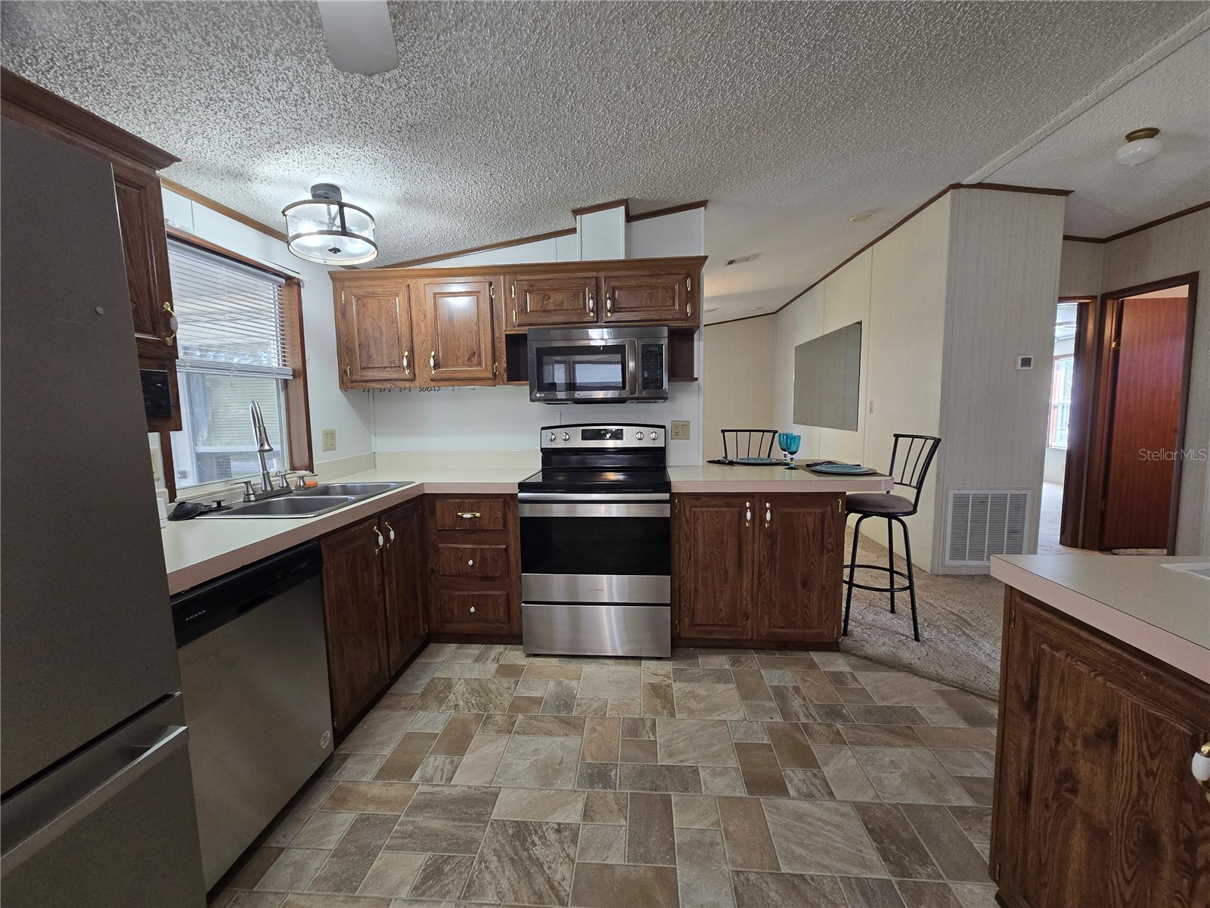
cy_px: 454
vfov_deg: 89.9
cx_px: 605
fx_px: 454
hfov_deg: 106.2
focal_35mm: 13
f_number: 2.2
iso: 250
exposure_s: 1/60
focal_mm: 2.2
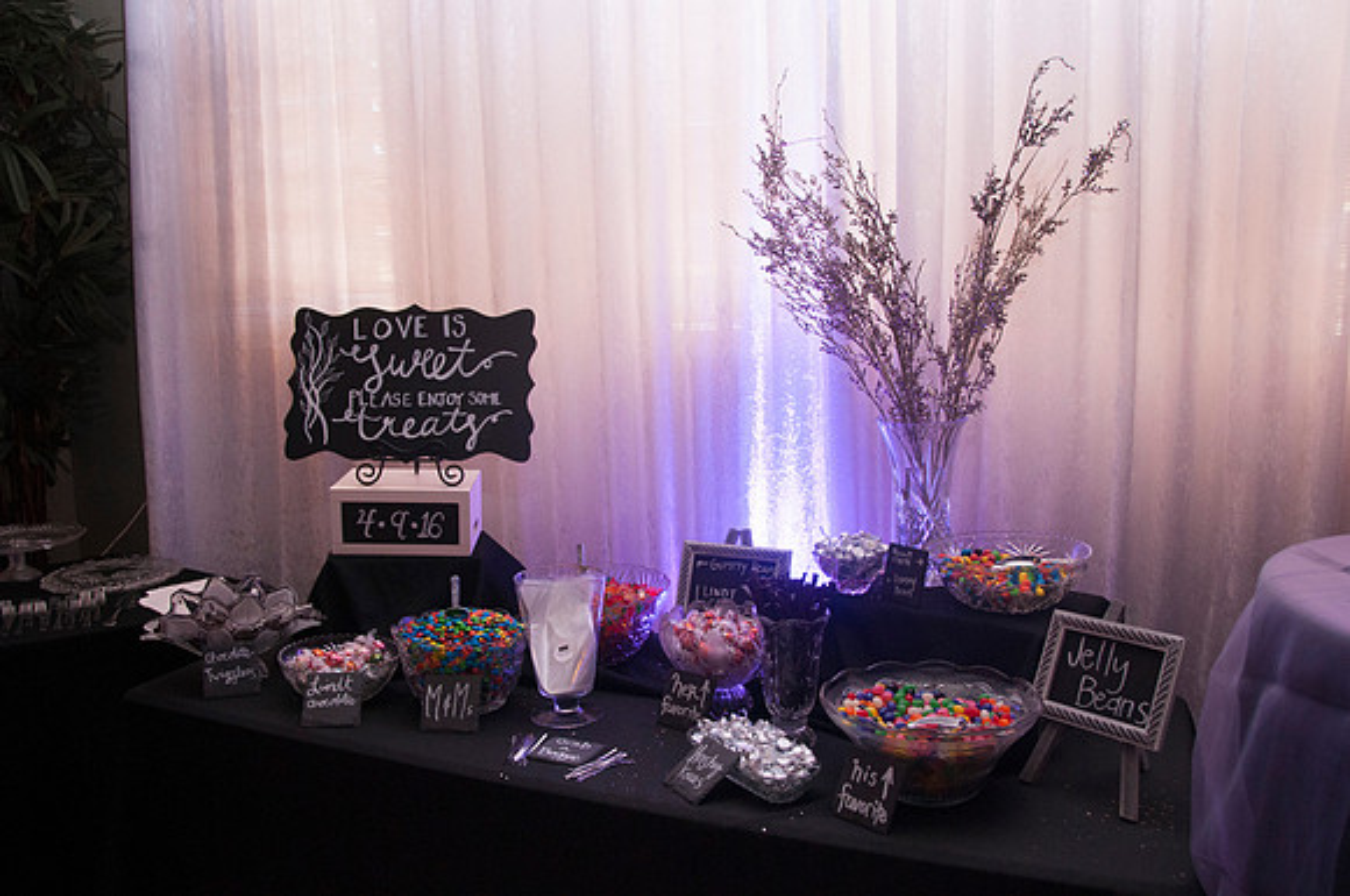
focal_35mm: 27
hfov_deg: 67.5
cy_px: 448
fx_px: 1011
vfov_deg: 47.8
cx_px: 675
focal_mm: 18
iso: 800
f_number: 4
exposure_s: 1/30
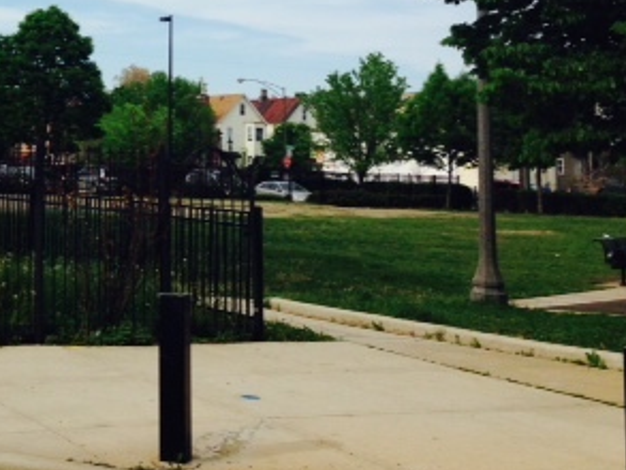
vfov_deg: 19.7
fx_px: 1303
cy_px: -30
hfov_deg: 25.6
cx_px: -13
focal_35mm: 72
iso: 50
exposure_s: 1/1938
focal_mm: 4.12
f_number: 2.4
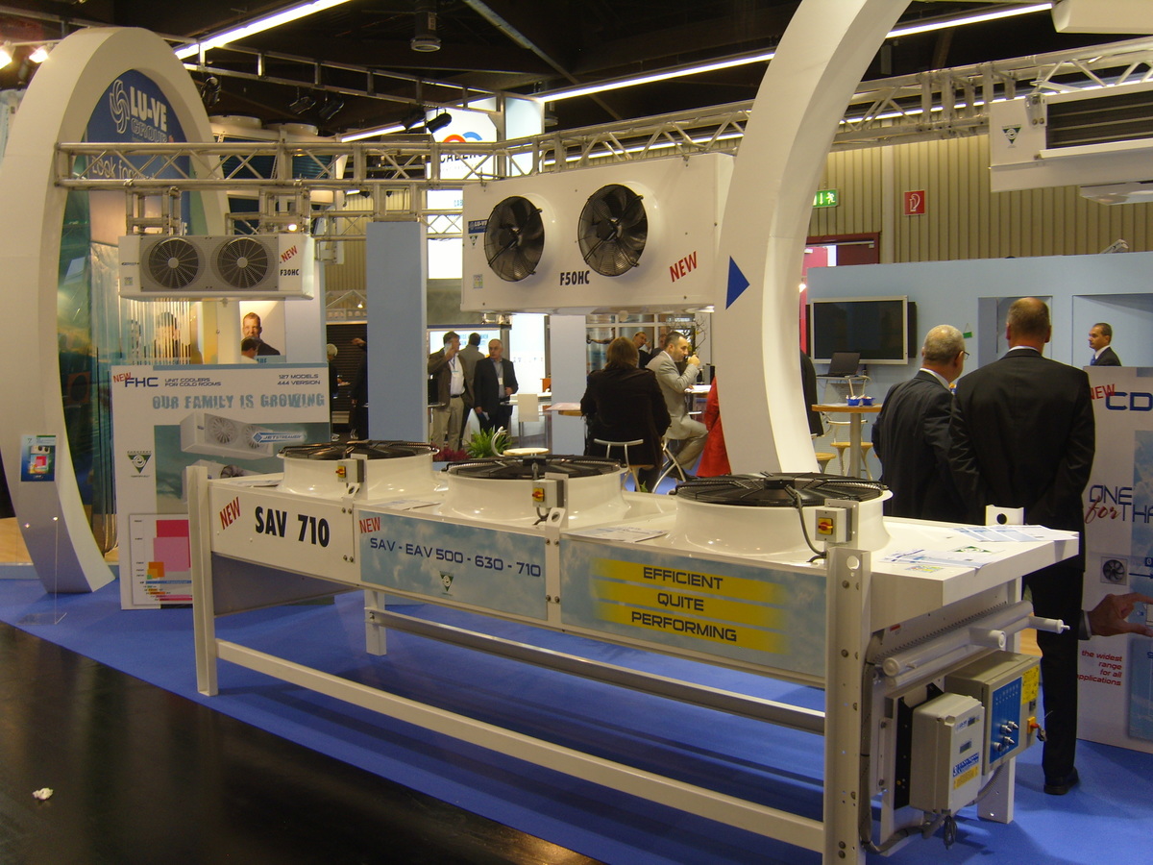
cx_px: 576
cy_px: 432
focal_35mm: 35
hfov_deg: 52.6
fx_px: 1166
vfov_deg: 40.7
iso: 80
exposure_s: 1/45
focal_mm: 7.4
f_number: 2.8
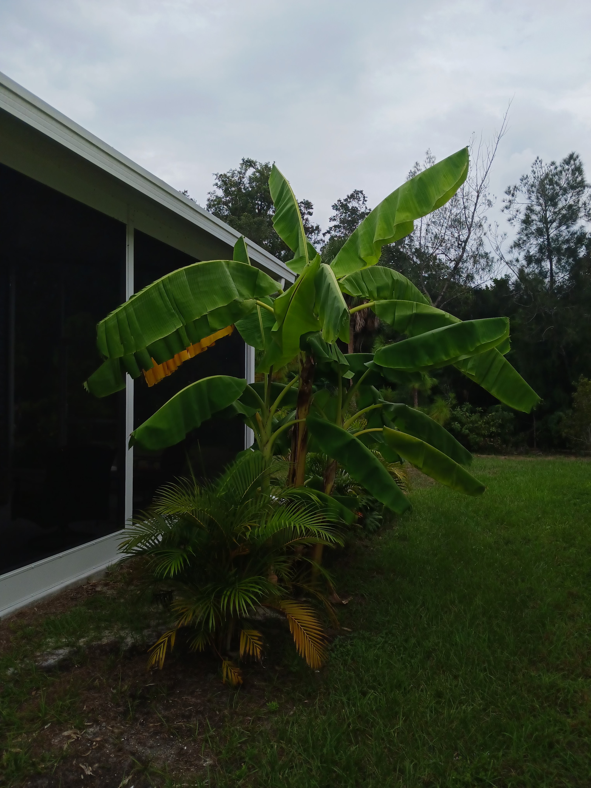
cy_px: 394
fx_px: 615
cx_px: 296
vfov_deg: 65.3
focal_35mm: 27
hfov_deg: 51.4
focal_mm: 4
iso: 20
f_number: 1.8
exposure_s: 1/455
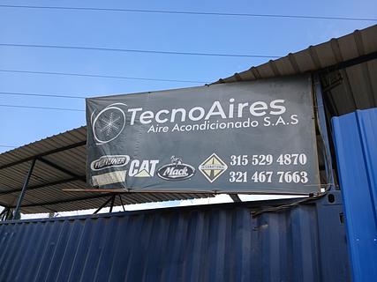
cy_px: 141
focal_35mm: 26
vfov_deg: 53.0
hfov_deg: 67.3
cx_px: 188
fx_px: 283
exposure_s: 1/318
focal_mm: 3.98
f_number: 1.8
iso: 20
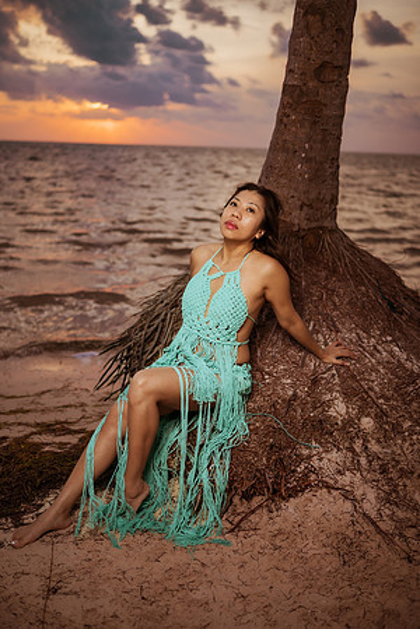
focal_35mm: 35
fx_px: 612
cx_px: 210
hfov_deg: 37.9
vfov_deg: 54.4
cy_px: 314
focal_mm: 35
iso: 50
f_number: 1.8
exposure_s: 1/1250
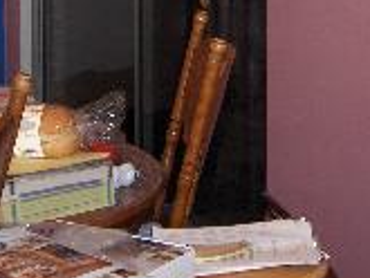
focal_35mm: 113
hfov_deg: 17.1
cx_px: 341
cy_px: -72
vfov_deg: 12.7
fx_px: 1209
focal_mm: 8
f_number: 2.8
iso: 100
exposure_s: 1/60
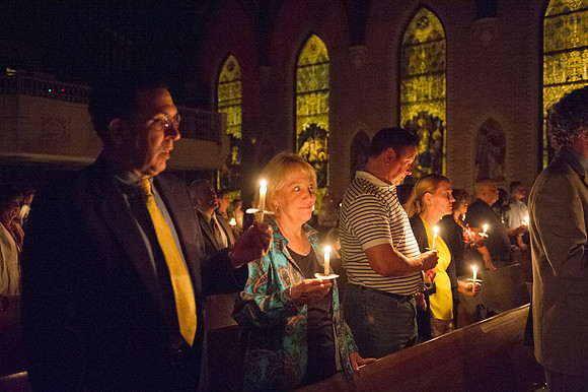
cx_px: 294
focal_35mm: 35
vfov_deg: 37.8
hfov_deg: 54.5
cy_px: 196
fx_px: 571
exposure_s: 1/60
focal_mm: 35
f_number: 2.8
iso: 12800
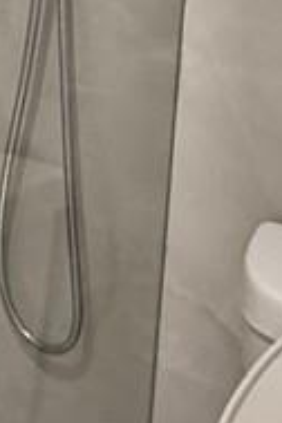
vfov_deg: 16.5
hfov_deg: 10.8
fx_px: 1445
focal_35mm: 123
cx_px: -134
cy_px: 67
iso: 320
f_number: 2.2
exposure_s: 1/120
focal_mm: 2.22
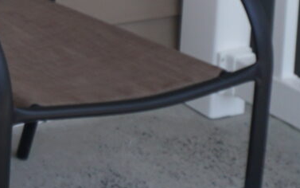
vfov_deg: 7.0
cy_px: -397
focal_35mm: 166
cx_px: -582
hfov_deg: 9.8
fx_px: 1358
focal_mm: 16
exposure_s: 1/250
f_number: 6.3
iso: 160
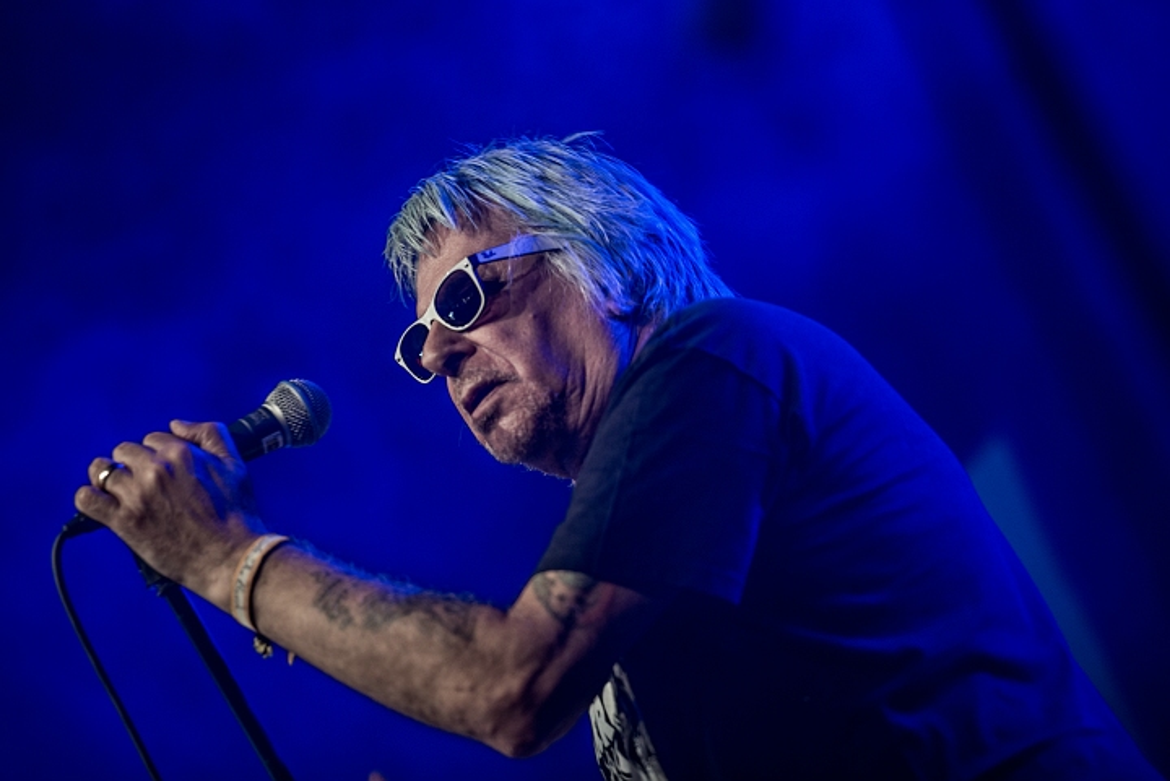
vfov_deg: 6.9
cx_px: 585
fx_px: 6504
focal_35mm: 200
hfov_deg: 10.3
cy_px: 390
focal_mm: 200
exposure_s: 1/125
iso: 640
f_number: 2.8
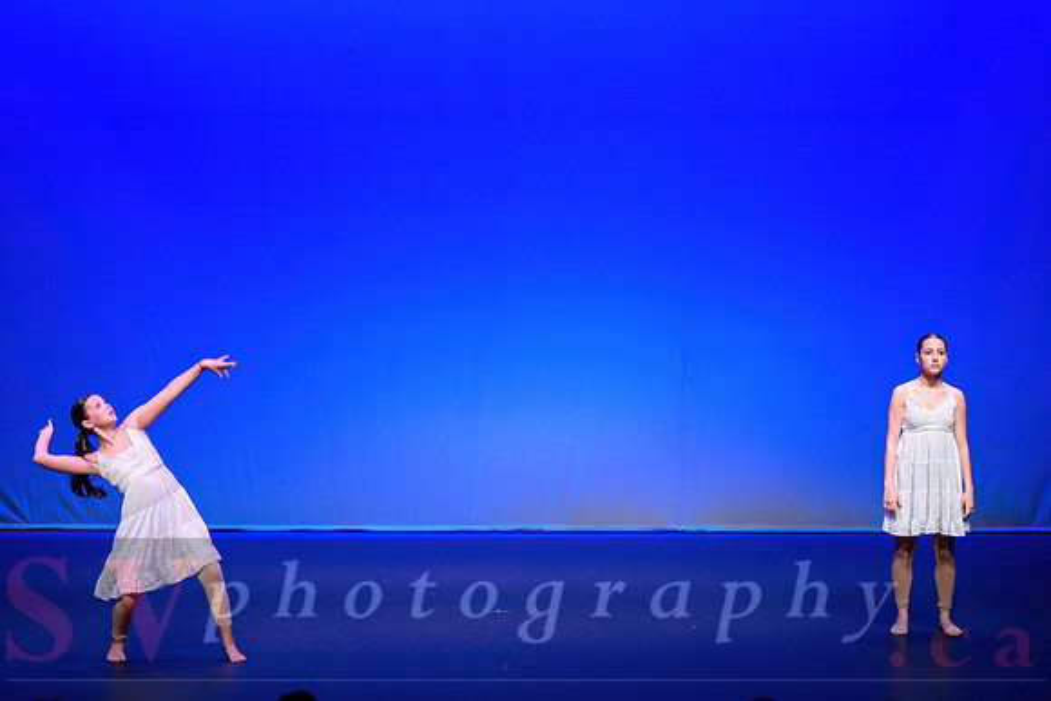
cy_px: 350
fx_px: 3261
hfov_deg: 18.3
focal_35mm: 112
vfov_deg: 12.3
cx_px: 526
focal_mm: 110
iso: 1600
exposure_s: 1/320
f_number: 2.8
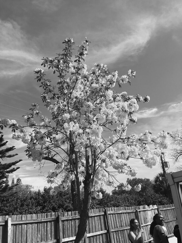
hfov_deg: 48.2
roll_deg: +3.8
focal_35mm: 29
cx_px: 91
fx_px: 203
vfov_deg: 61.7
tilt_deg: +23.1
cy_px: 122
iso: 25
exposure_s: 1/1789
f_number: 2.2
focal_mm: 4.15
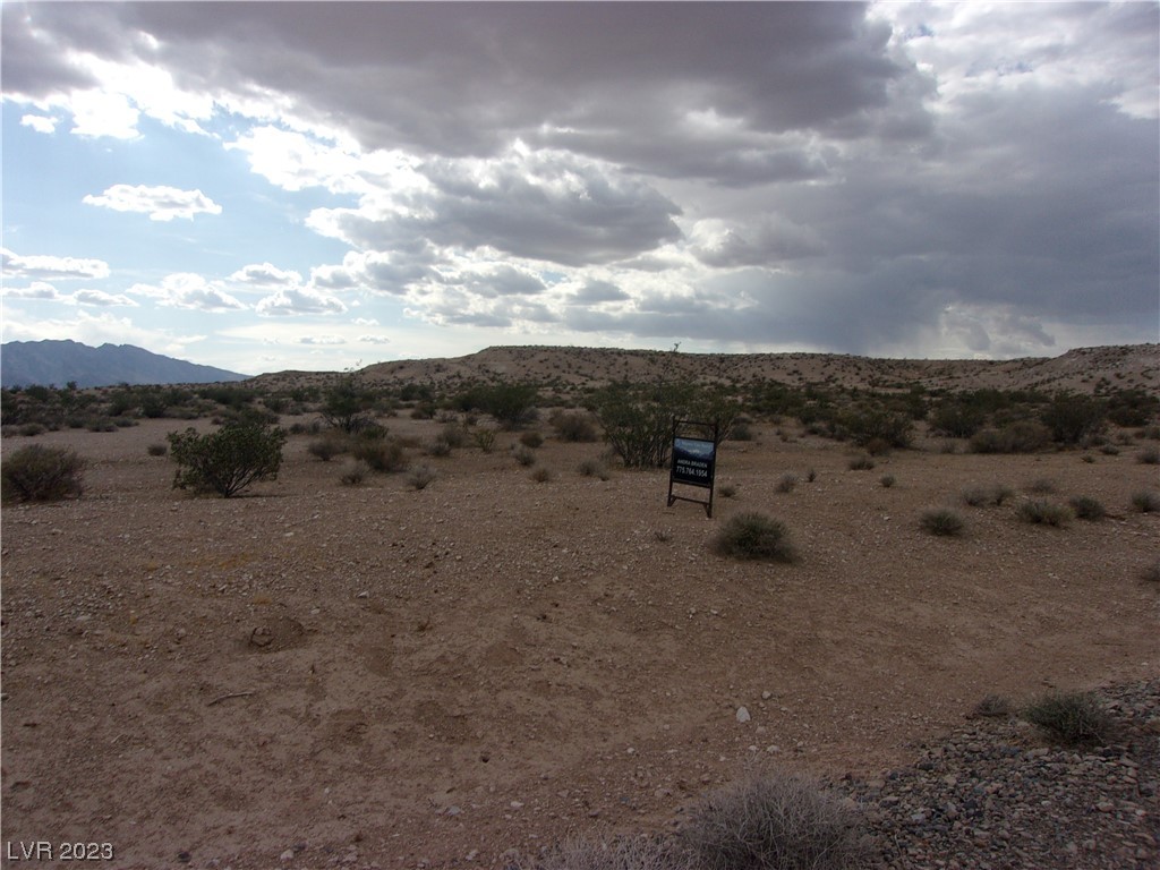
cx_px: 580
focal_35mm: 27
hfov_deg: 65.3
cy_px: 435
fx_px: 905
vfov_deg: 51.4
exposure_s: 1/180
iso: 80
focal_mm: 4.9
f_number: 10.4
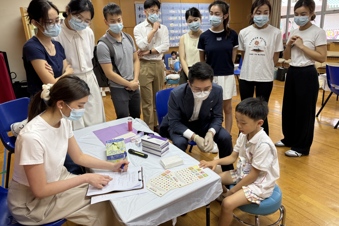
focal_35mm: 25
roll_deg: +3.4
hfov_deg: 71.5
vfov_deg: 51.2
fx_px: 235
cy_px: 99
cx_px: 170
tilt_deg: -14.8
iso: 125
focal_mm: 6.76
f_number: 1.78
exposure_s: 1/50
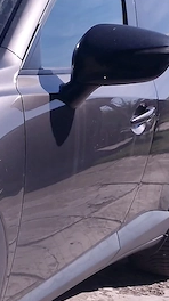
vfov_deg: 22.2
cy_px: 239
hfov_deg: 10.3
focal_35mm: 95
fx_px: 759
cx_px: -284
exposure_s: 1/1742
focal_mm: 5.4
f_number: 1.8
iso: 50
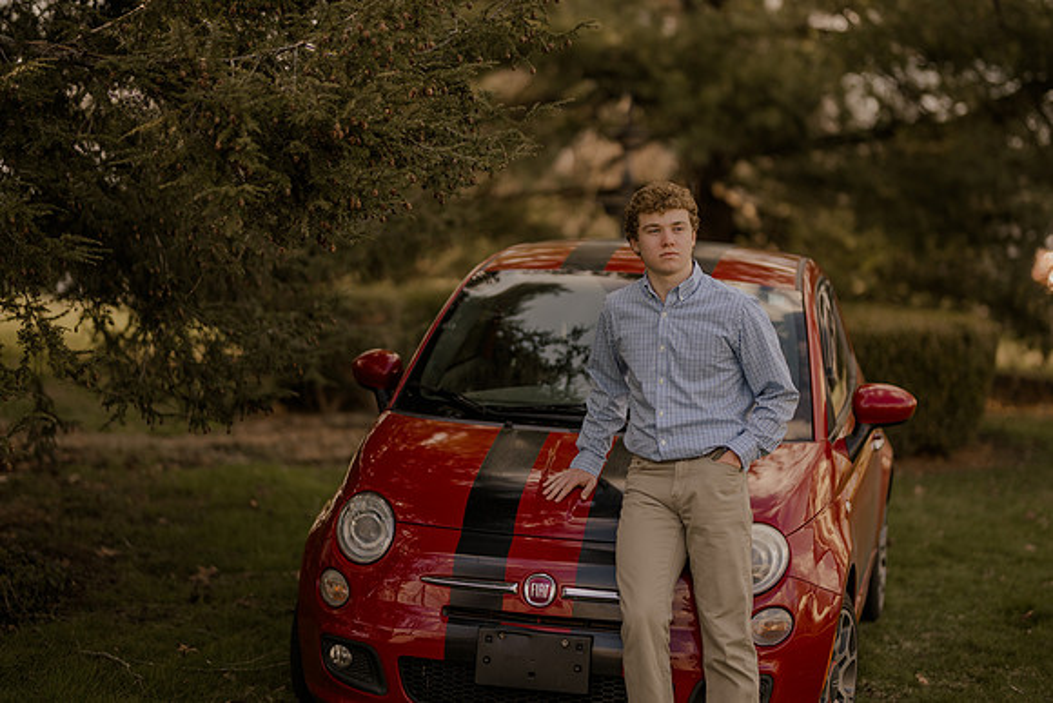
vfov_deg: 16.1
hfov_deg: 23.9
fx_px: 2487
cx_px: 526
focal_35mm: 85
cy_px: 352
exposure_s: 1/800
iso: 100
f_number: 1.4
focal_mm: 85
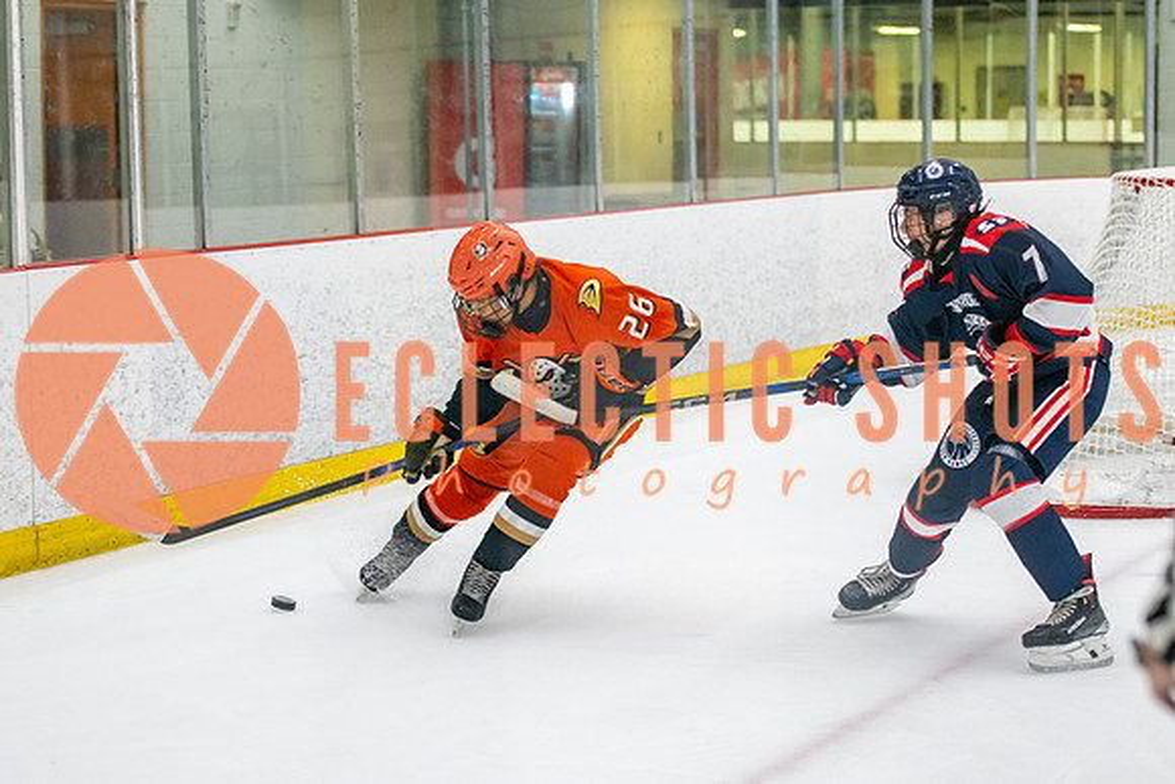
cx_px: 589
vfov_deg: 14.1
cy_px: 392
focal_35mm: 97
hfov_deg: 21.1
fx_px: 3162
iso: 2500
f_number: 3.2
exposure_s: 1/640
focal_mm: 70
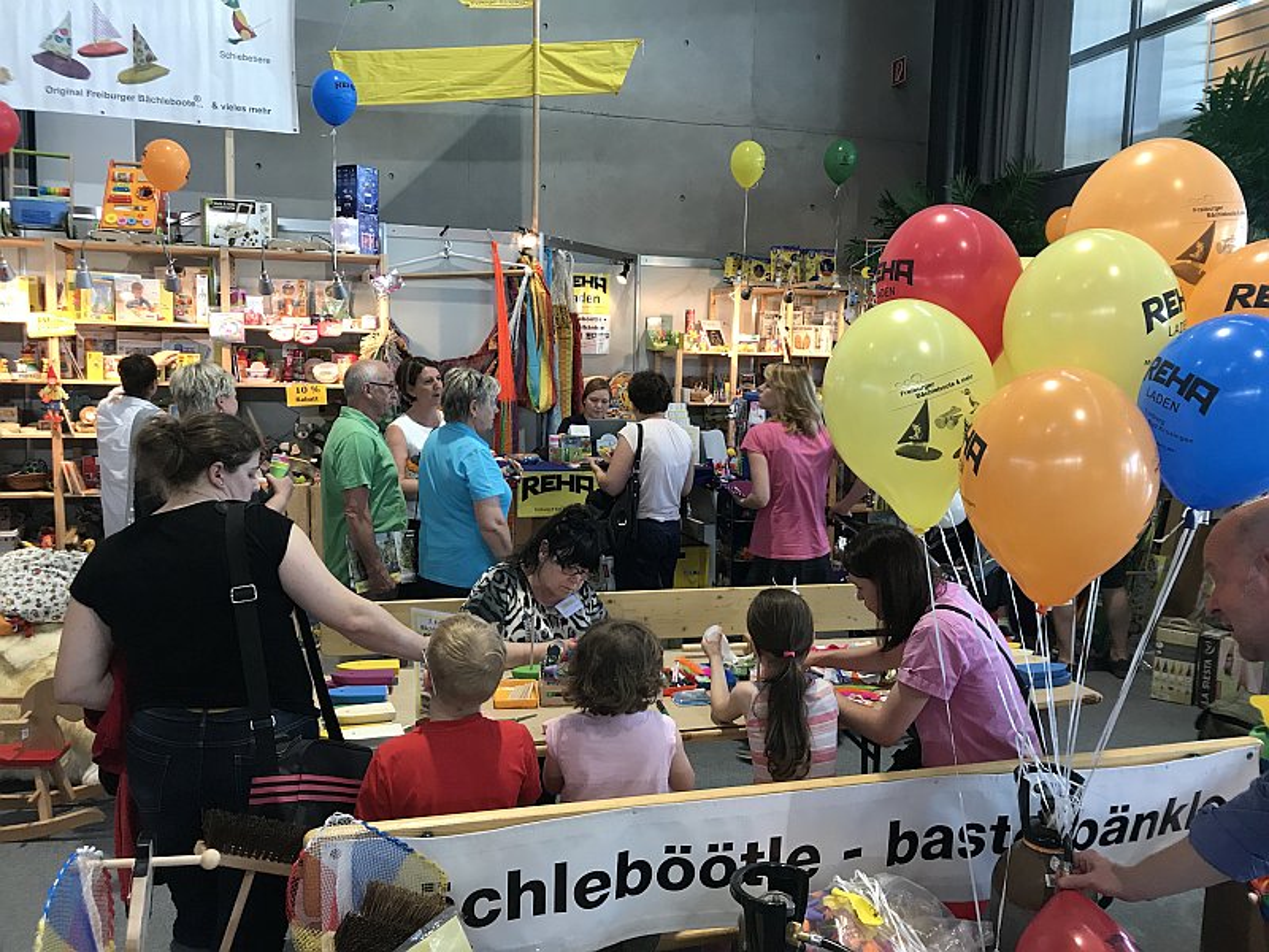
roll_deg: -1.8
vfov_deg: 49.7
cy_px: 476
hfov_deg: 63.4
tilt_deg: -6.1
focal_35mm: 28
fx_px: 1026
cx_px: 634
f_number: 1.8
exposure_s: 1/20
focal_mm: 3.99
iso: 40
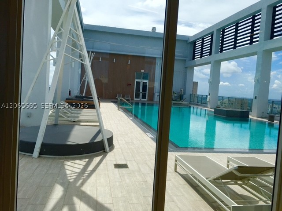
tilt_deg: -1.7
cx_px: 141
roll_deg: -3.1
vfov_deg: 48.2
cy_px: 106
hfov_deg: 61.7
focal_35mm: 29
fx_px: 236
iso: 25
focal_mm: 4.15
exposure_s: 1/1399
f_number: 2.2
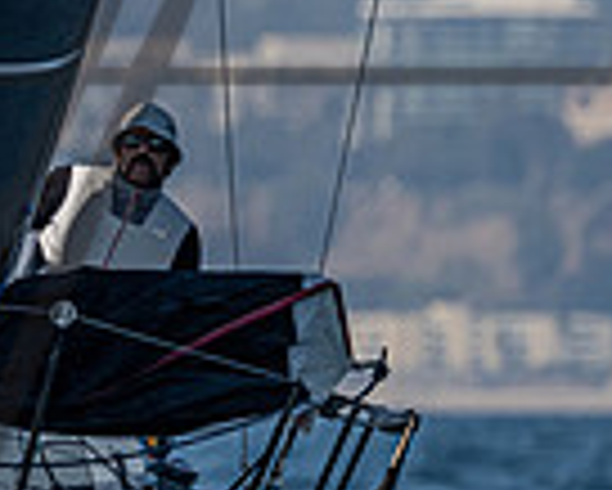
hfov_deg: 0.9
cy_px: 75
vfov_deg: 0.8
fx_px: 37031
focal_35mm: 2043
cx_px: -483
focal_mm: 400
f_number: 5.6
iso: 400
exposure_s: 1/4000
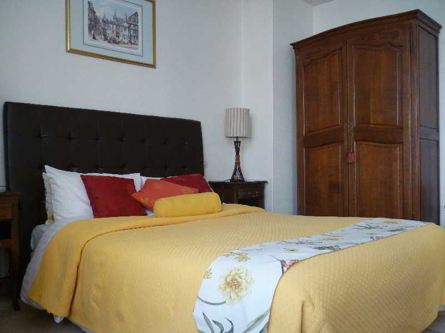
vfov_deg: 45.4
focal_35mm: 31
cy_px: 166
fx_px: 399
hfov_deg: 58.4
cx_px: 222
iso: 200
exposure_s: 1/30
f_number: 2.8
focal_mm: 5.5
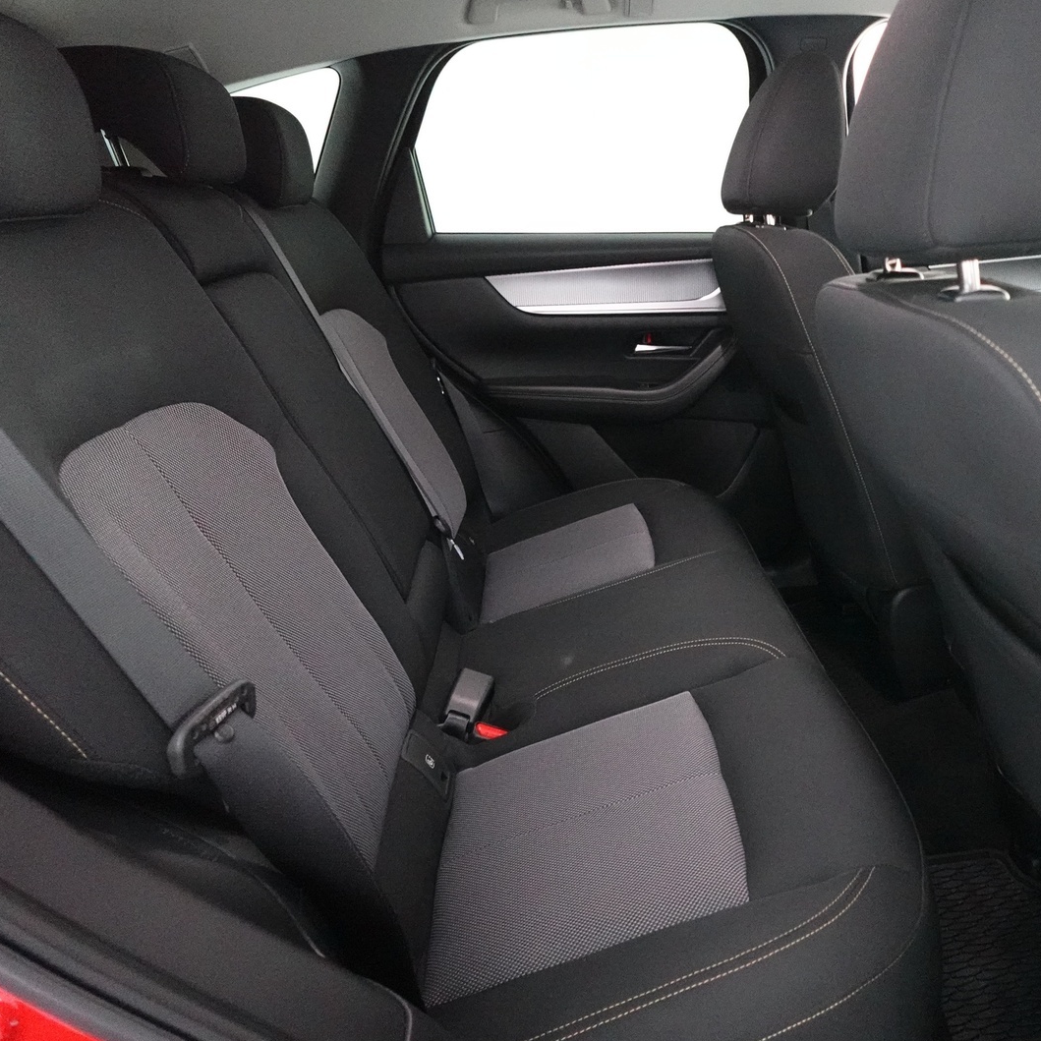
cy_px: 523
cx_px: 649
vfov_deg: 60.9
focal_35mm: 26
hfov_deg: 60.2
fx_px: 885
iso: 5000
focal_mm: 7.6
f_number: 2
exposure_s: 1/80
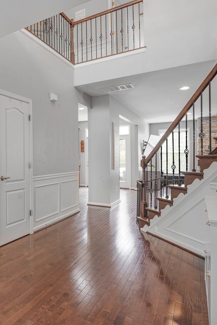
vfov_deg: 71.5
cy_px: 160
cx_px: 14
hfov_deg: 45.5
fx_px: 226
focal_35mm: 25
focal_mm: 16
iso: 800
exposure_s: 1/4
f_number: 8
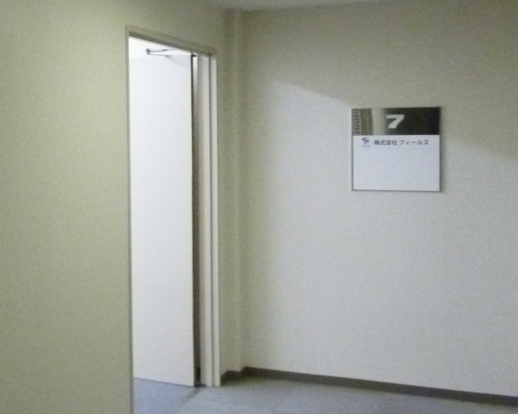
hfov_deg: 35.4
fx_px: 782
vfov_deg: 29.6
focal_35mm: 51
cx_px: 96
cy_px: 176
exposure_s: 1/50
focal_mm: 4.1
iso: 800
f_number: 3.3
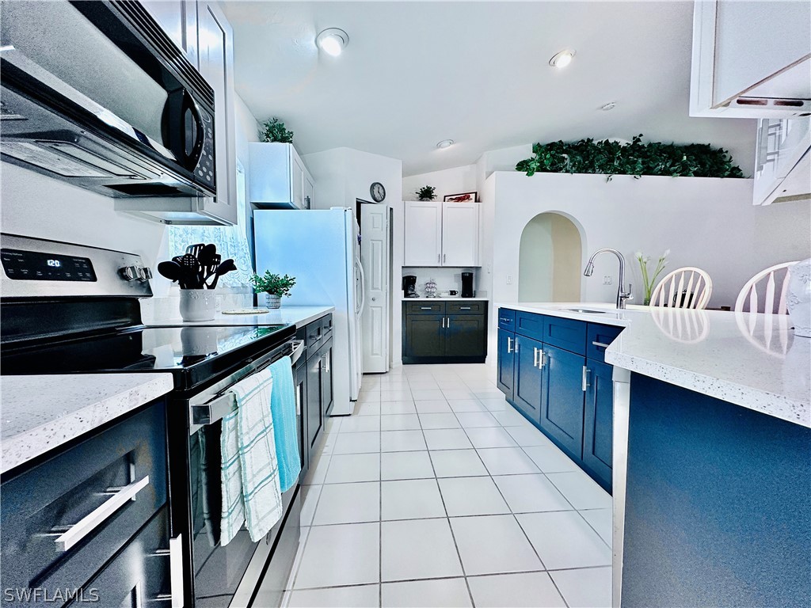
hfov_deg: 102.1
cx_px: 406
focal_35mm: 14
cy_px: 304
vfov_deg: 85.7
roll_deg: +0.7
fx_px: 328
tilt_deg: -3.1
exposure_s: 1/60
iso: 160
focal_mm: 2.22
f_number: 2.2
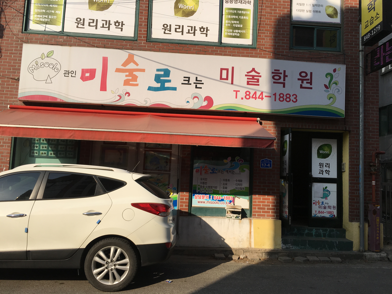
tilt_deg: +5.8
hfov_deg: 61.7
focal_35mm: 29
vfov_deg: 48.2
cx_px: 196
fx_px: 328
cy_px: 147
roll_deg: -2.5
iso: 25
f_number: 2.2
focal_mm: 4.15
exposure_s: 1/1748
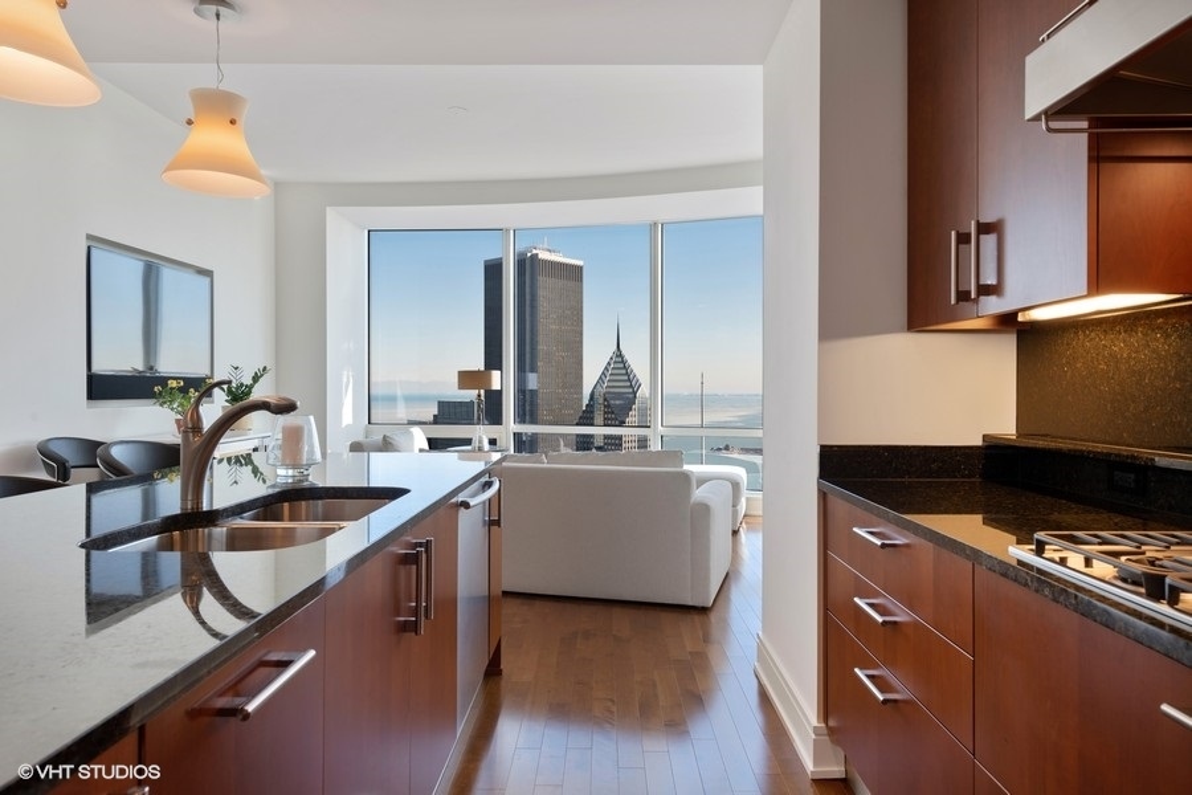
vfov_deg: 55.1
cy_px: 398
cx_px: 596
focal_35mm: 23
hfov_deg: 76.1
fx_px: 761
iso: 200
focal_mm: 23
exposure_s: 1/15
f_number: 9.5
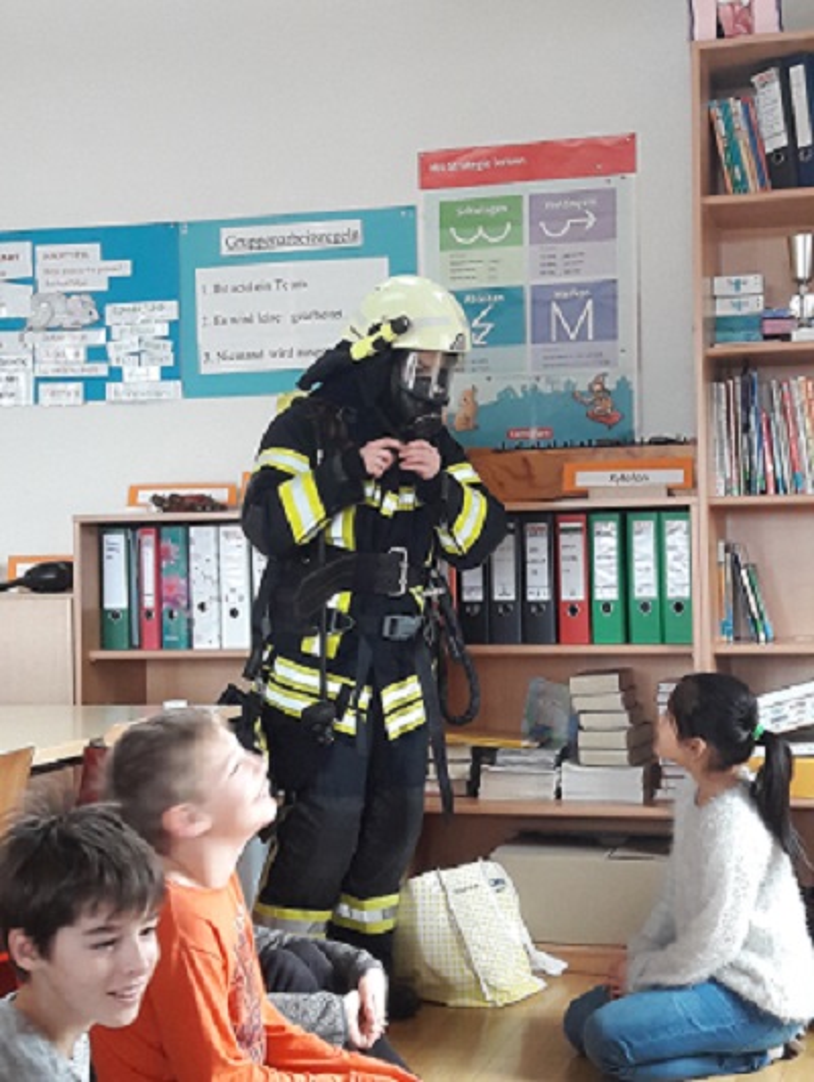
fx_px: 876
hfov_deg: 49.8
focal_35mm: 28
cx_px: 407
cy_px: 541
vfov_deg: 63.4
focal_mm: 3.7
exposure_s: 1/33
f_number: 1.9
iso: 125
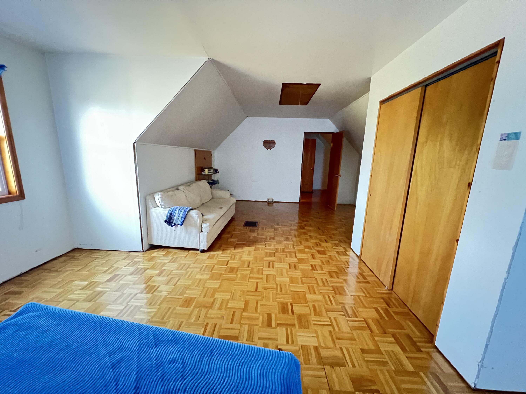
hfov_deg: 106.2
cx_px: 263
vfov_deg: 89.9
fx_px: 198
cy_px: 197
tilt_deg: -11.6
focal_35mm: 13
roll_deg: -2.2
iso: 2000
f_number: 1.8
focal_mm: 1.57
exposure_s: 1/28
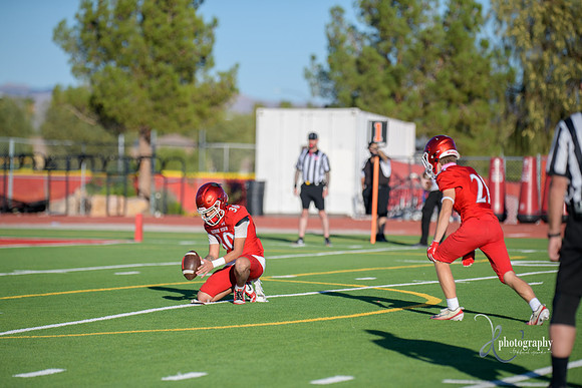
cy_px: 194
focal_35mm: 220
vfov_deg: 6.2
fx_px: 3557
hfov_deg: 9.4
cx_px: 291
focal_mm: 220
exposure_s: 1/6400
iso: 400
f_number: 2.8
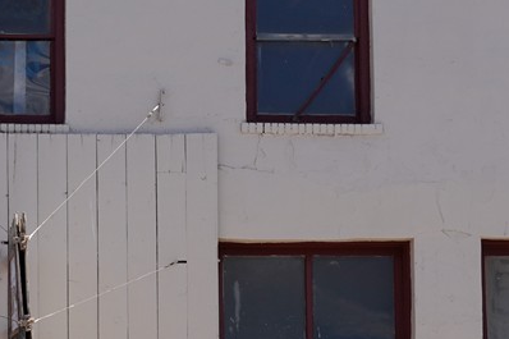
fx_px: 2558
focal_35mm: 181
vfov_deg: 7.6
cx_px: -59
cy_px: 276
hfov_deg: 11.2
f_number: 13
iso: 100
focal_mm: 36
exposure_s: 1/100
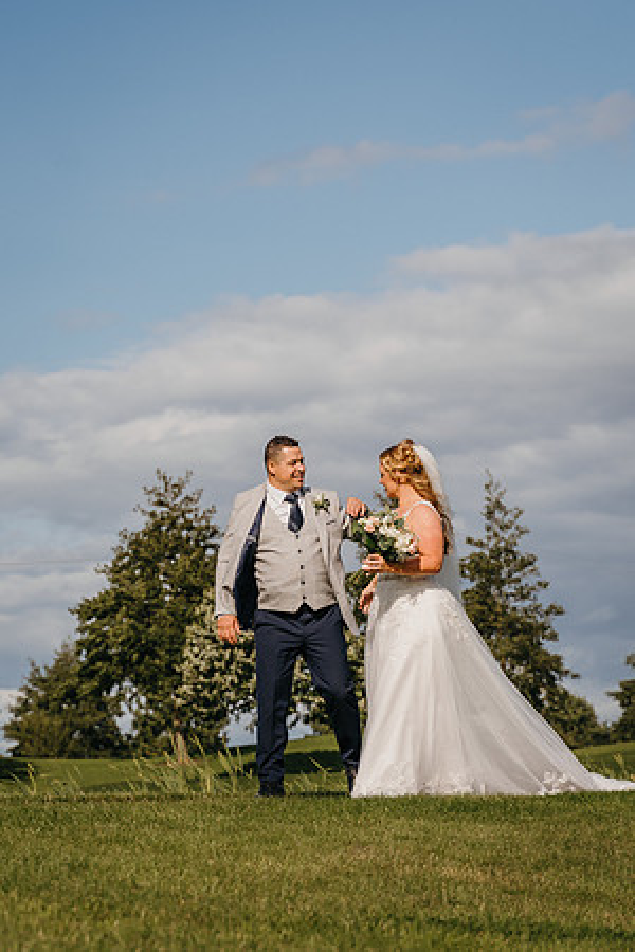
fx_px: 2976
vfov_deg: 18.2
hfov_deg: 12.2
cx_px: 318
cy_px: 476
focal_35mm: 113
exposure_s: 1/1000
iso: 50
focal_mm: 75
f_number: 4.5
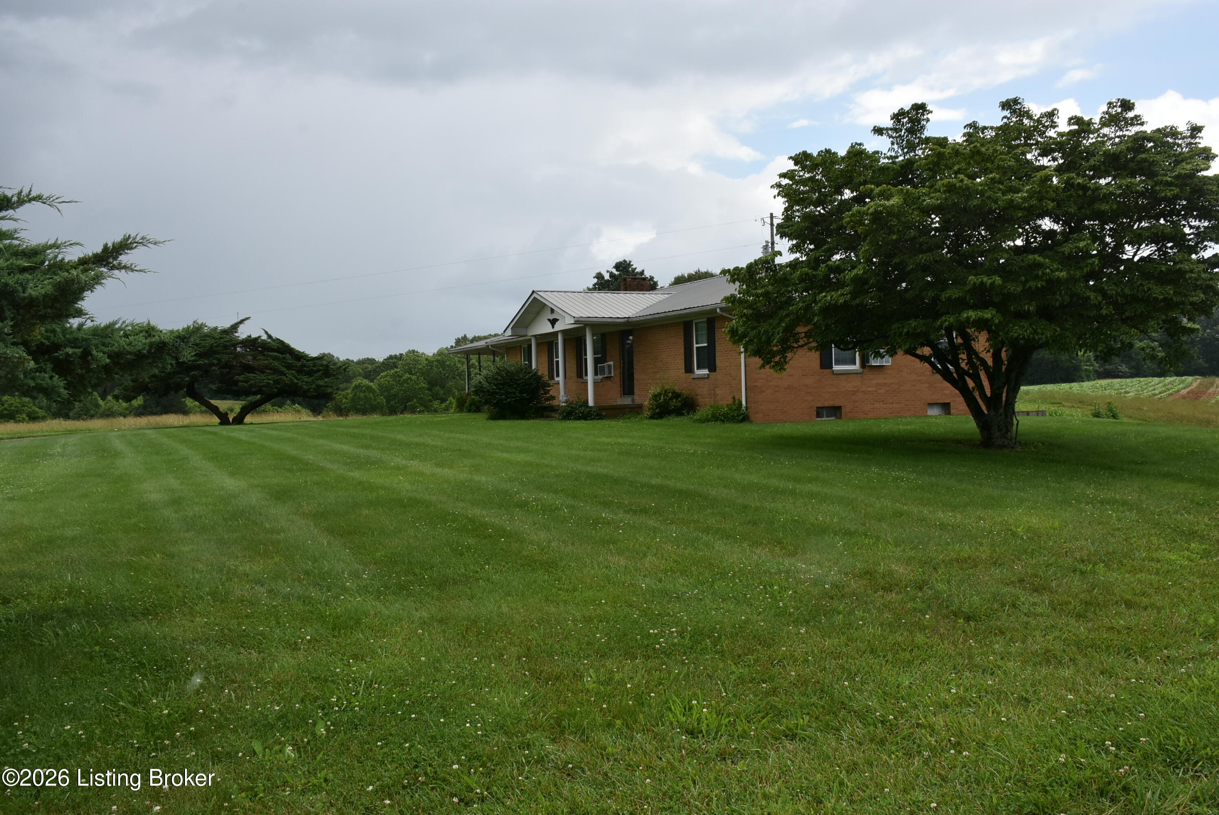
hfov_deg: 61.9
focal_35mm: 30
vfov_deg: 43.7
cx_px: 610
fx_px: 1017
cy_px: 408
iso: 250
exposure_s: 1/250
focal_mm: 20
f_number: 11
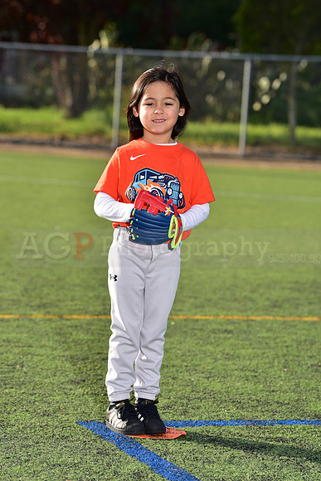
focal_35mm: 130
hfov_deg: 10.6
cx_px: 160
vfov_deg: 15.8
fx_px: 1738
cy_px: 240
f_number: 5
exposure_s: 1/250
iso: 64
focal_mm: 130
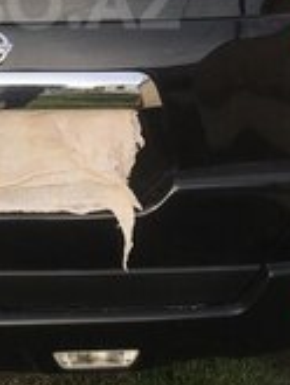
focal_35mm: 87
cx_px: 0
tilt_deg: -14.0
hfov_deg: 16.6
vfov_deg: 21.7
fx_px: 971
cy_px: 2
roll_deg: -1.6
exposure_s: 1/663
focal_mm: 4.15
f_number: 2.2
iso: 25
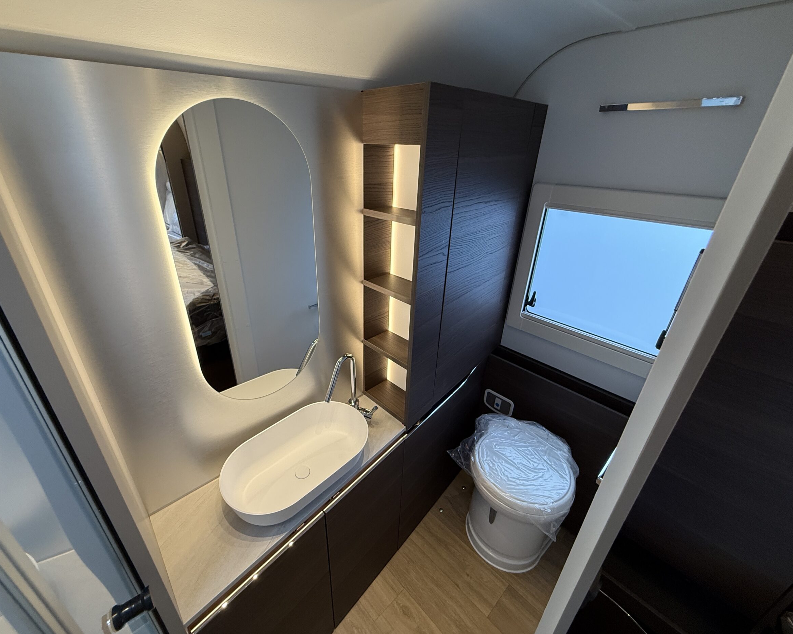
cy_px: 310
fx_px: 352
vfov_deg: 84.0
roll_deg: +0.6
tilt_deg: -23.9
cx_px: 372
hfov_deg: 96.7
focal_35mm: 15
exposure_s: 1/99
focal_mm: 2.22
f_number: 2.2
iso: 200
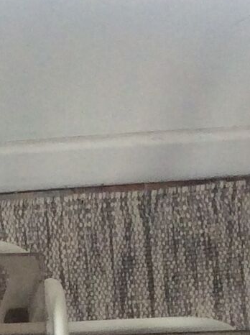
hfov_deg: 7.8
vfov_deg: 10.3
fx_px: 1719
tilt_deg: -75.7
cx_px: -340
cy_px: 648
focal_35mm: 178
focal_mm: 3.3
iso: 50
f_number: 2.4
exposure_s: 1/100
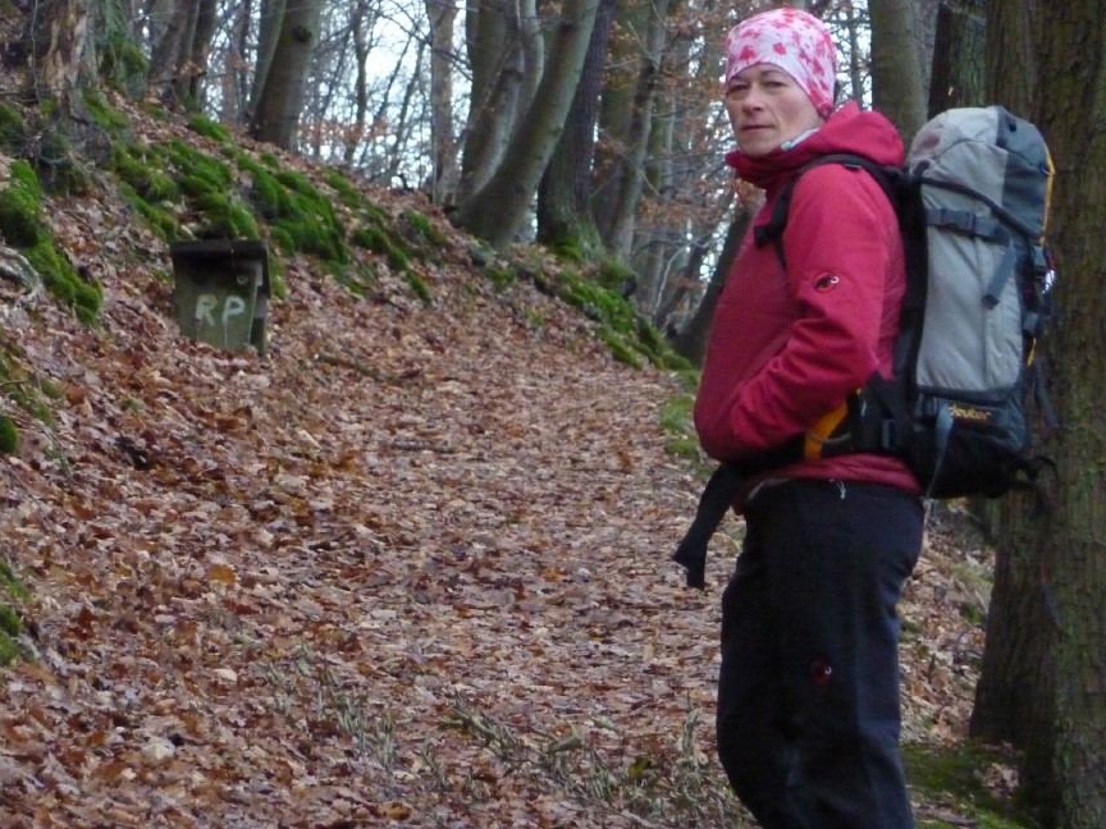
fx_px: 9841
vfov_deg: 4.8
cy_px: 358
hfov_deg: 6.4
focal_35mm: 308
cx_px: 525
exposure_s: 1/125
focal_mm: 42.6
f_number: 4.7
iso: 1000
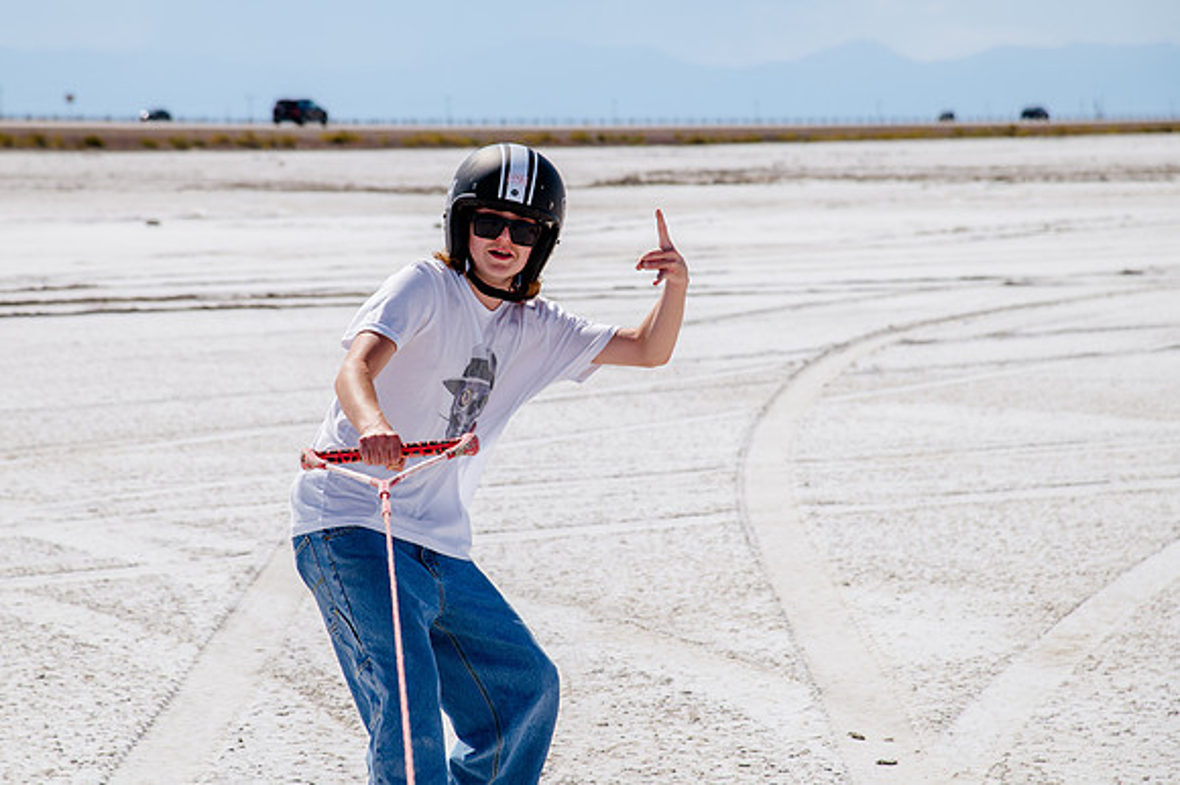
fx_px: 4533
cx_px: 533
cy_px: 370
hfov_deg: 14.8
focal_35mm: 138
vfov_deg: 9.9
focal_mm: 120
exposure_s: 1/1250
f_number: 6.3
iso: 160
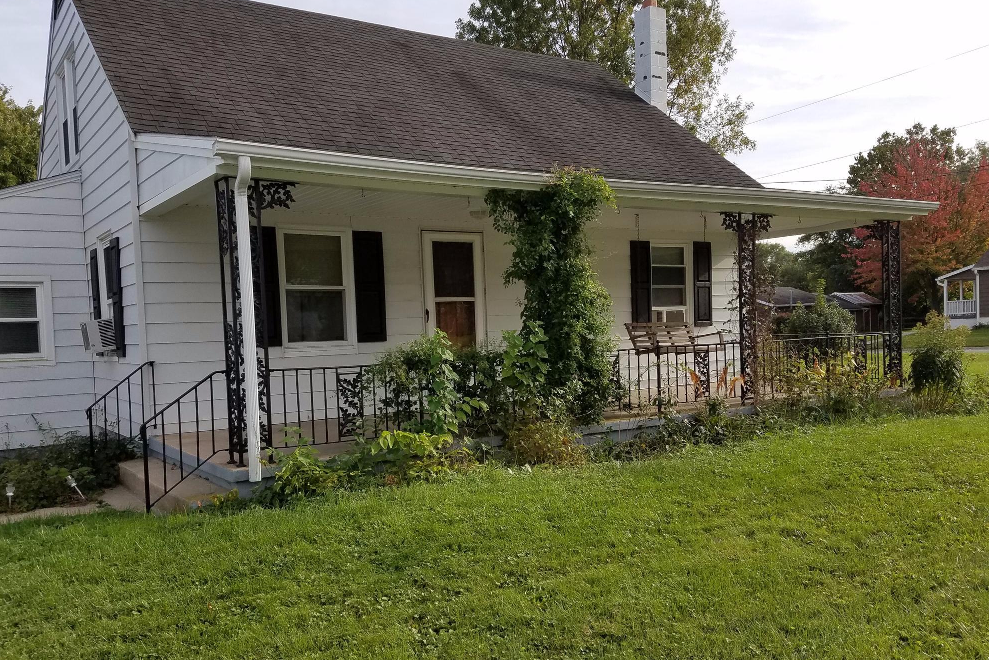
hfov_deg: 65.5
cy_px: 361
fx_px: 769
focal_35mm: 28
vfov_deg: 46.4
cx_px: 503
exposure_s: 1/1908
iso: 50
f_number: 1.7
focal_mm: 4.2
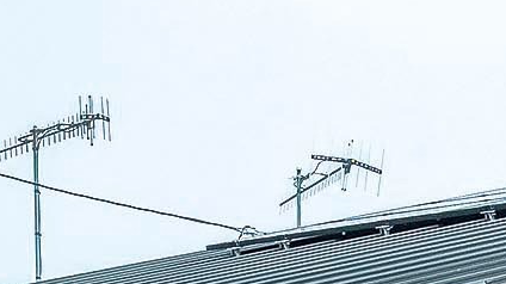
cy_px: 718
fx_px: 3165
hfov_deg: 9.1
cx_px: 550
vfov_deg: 5.0
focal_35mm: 236
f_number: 7.1
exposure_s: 1/1250
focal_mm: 21.9
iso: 500
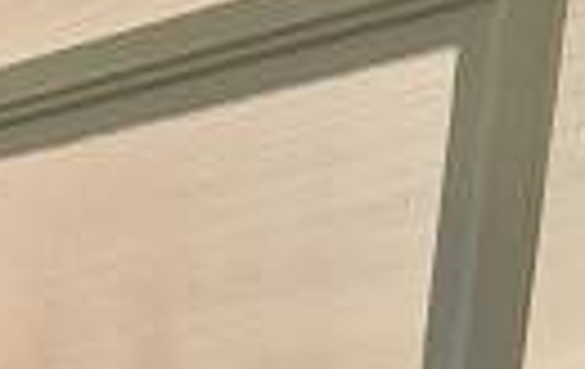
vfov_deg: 11.5
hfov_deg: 17.4
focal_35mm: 91
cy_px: 936
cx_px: -531
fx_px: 1455
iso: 50
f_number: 2.2
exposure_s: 1/405
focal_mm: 2.22
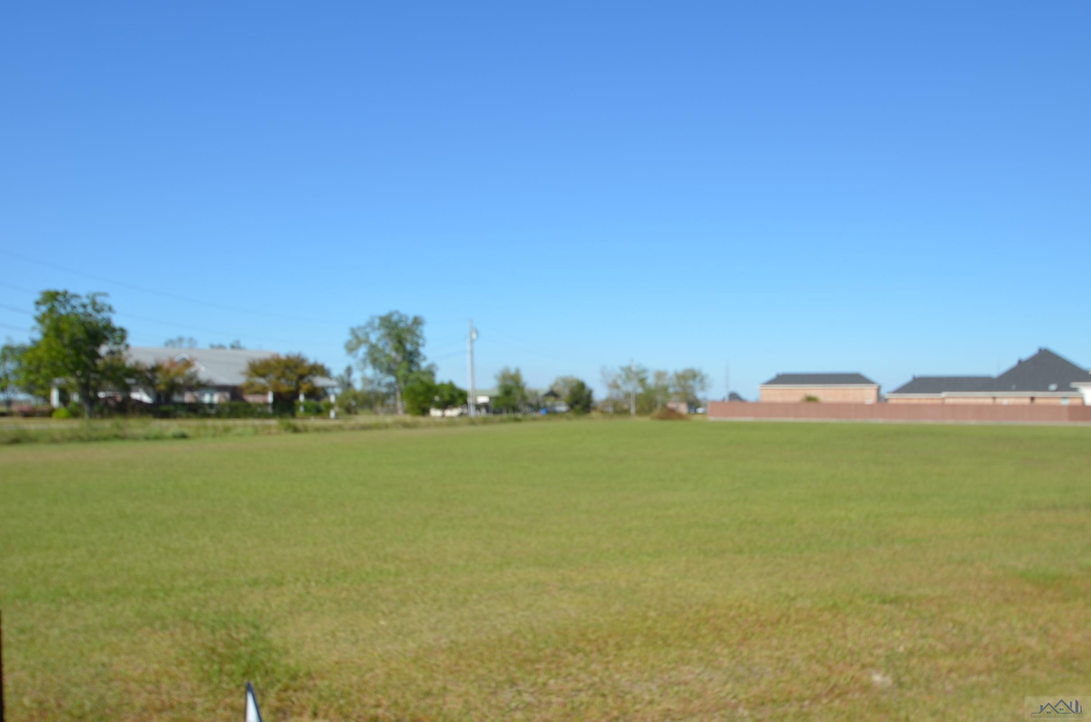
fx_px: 953
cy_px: 361
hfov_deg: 59.6
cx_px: 546
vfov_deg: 41.5
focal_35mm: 32
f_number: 8
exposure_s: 1/250
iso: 100
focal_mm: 21
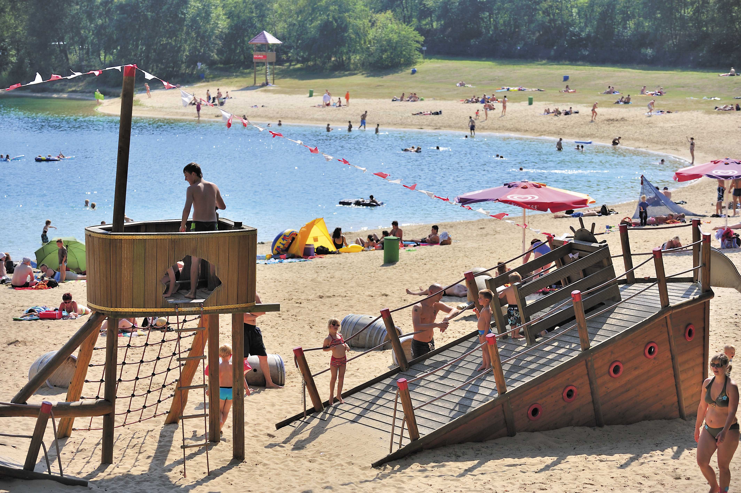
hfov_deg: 21.5
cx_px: 370
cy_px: 246
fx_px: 1954
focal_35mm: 95
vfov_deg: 14.4
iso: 200
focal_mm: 95
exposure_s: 1/2000
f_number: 4.5
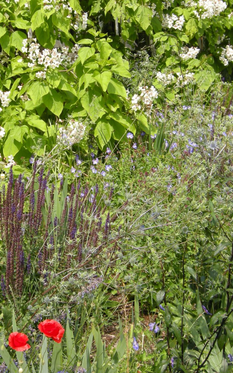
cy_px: 149
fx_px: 600
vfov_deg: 34.4
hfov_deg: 21.7
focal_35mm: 59
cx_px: 47
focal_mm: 7.5
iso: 64
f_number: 4.8
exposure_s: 1/158
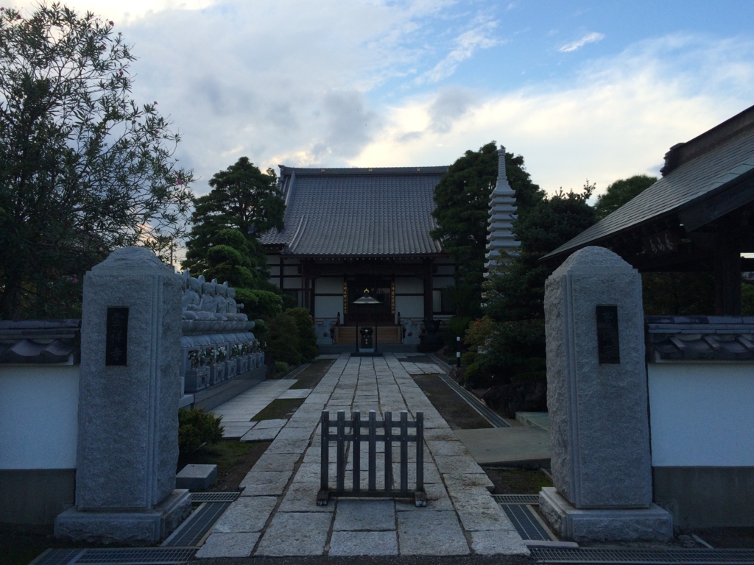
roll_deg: +0.1
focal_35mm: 29
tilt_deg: +4.5
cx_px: 377
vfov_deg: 48.2
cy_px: 282
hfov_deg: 61.7
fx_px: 632
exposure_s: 1/562
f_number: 2.2
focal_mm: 4.15
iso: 32
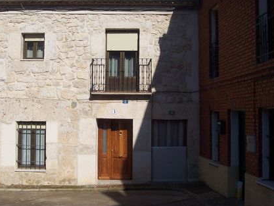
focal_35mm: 54
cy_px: 88
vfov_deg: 27.0
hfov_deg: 35.5
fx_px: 428
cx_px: 123
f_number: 5.6
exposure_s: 1/1000
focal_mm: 7
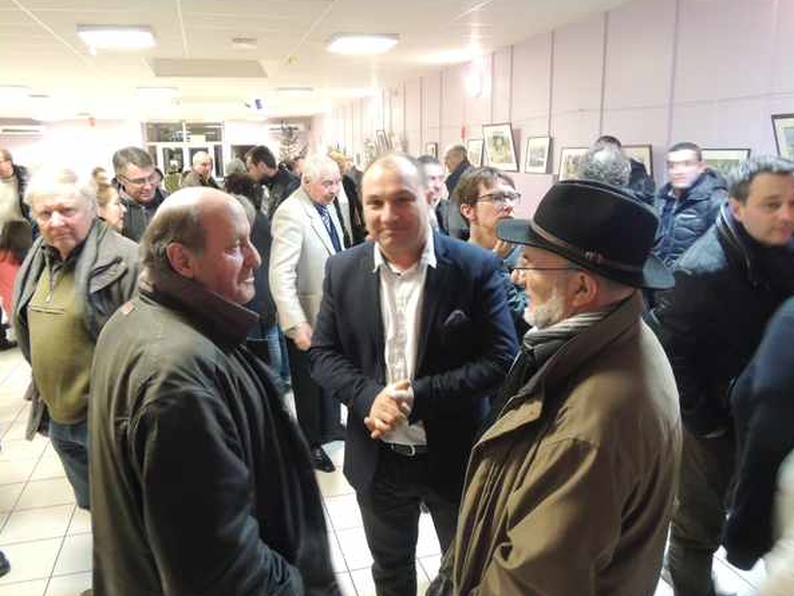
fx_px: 619
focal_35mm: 27
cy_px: 283
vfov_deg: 51.3
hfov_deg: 65.3
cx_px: 372
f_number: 3
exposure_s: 1/13
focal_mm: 4.3
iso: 800
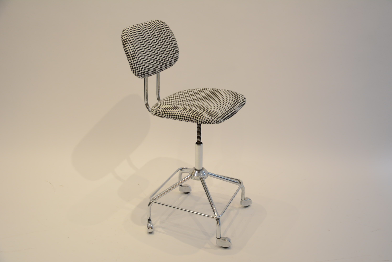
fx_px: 425
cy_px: 131
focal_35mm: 39
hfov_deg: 49.5
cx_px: 196
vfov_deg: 34.3
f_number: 4
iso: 720
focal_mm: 26
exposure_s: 1/60
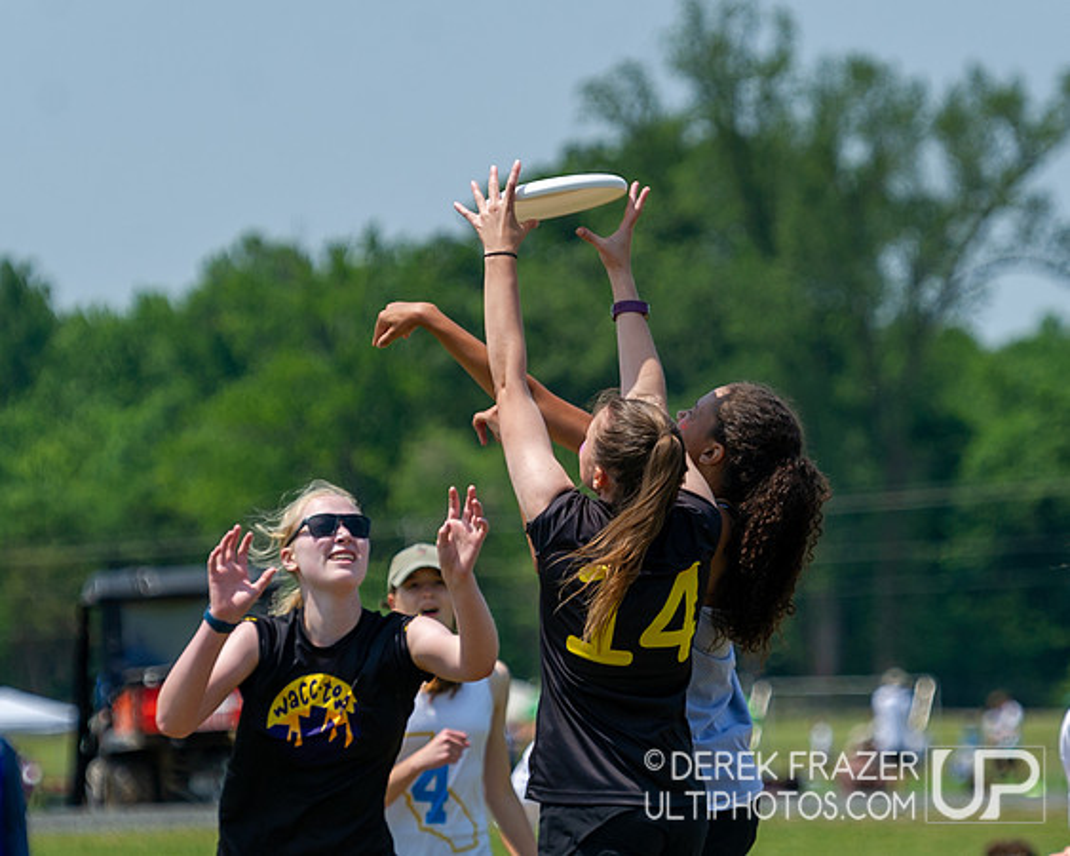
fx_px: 10830
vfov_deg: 4.5
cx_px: 591
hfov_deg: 5.7
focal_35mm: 342
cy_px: 564
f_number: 4
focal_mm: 170
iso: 200
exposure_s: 1/2000
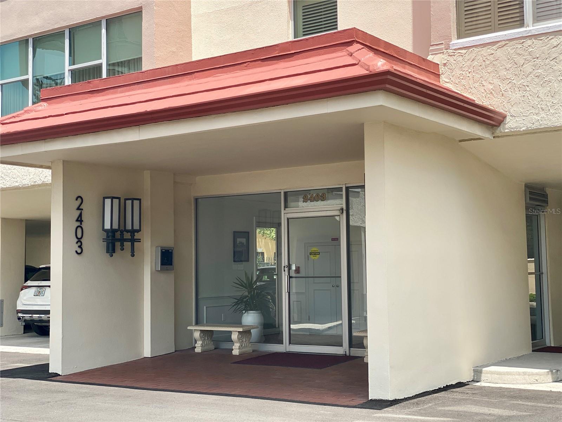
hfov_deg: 36.8
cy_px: 211
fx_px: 844
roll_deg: +0.5
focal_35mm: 52
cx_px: 281
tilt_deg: +3.9
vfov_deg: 28.0
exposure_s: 1/841
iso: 20
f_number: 2
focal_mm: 6
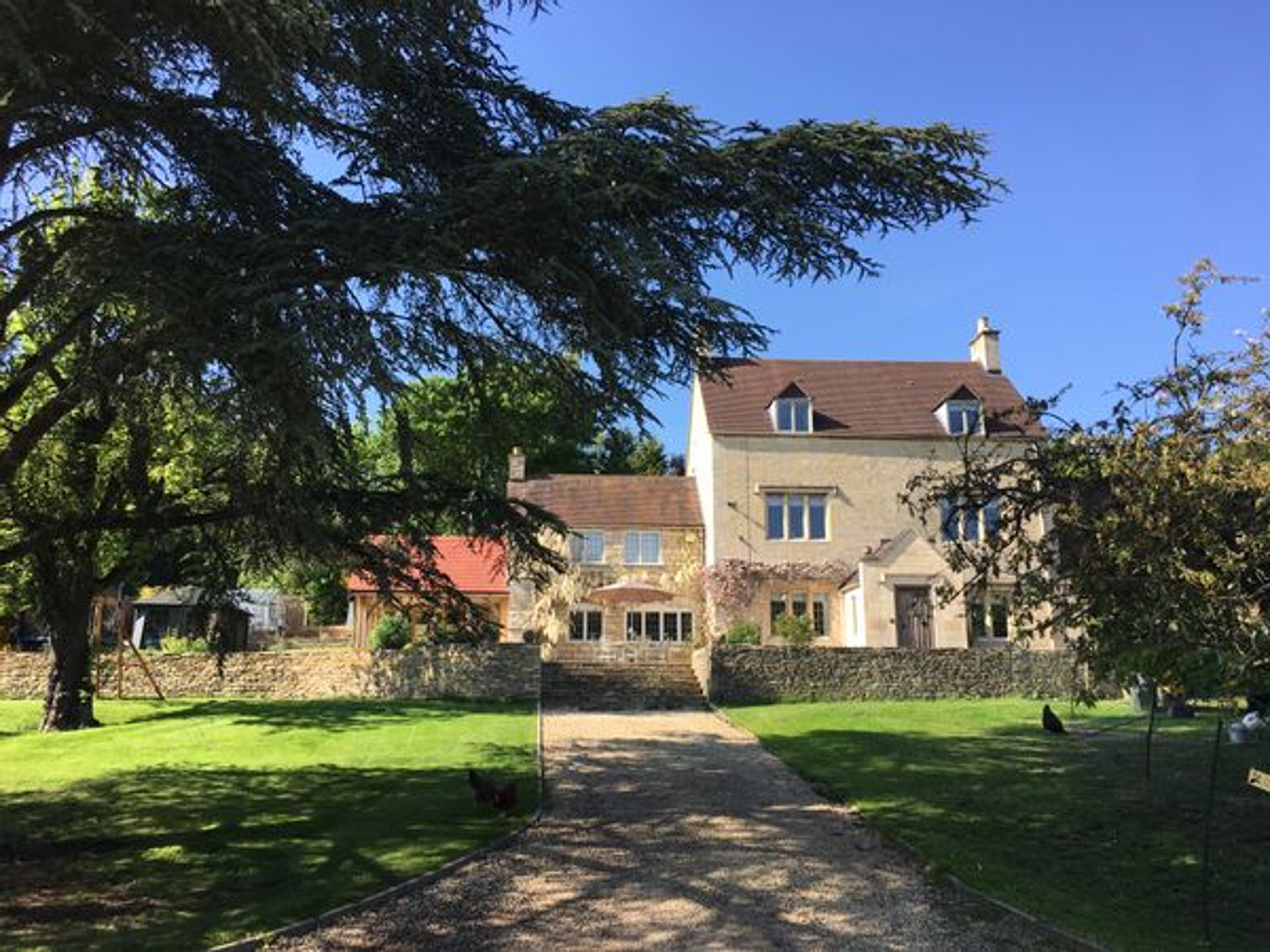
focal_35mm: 29
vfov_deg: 48.2
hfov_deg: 61.7
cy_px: 476
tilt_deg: +12.2
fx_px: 1064
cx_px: 635
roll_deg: -0.2
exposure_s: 1/769
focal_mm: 4.15
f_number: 2.2
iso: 25
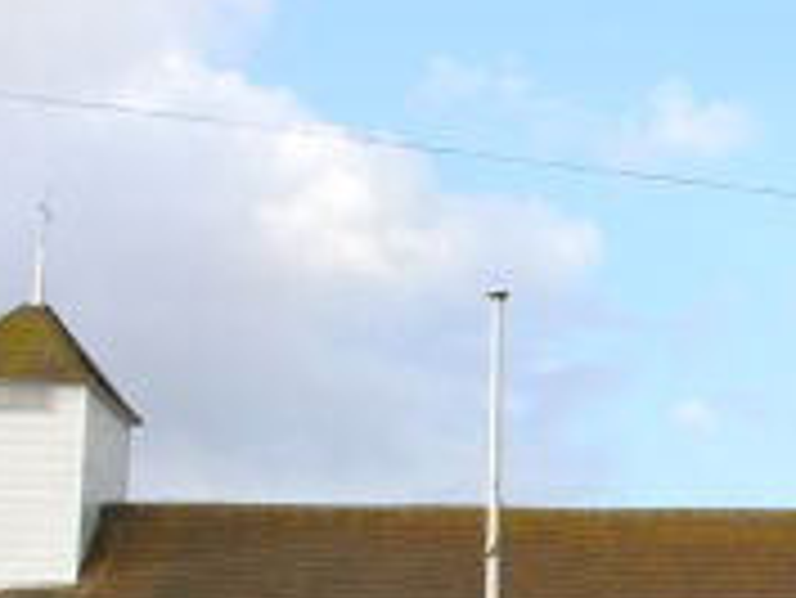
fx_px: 2094
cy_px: 717
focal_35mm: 91
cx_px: 720
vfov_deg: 15.7
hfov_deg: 21.1
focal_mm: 8.9
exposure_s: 1/120
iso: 50
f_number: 4.5
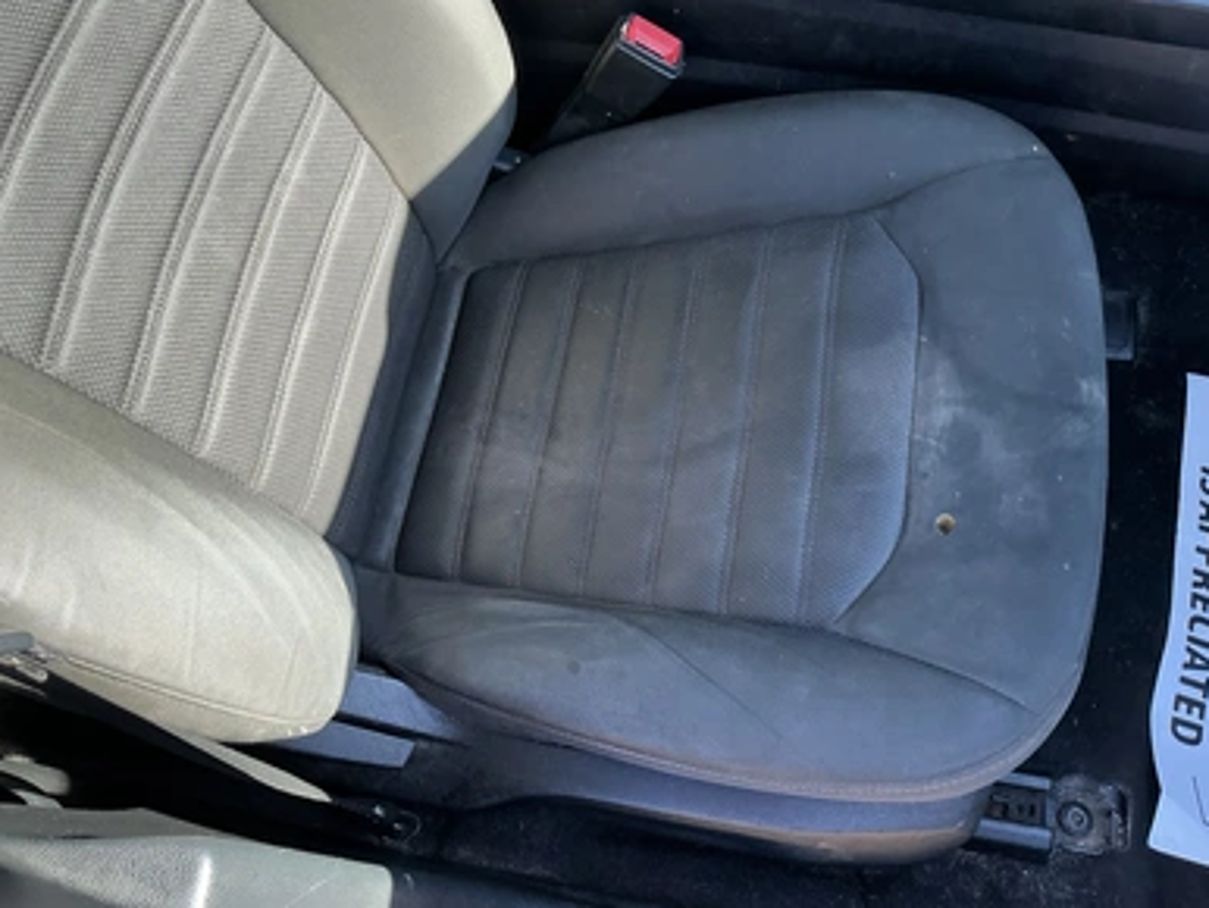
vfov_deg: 48.3
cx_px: 598
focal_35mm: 29
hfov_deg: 61.6
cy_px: 454
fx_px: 1013
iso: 32
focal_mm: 3
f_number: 1.8
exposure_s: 1/122
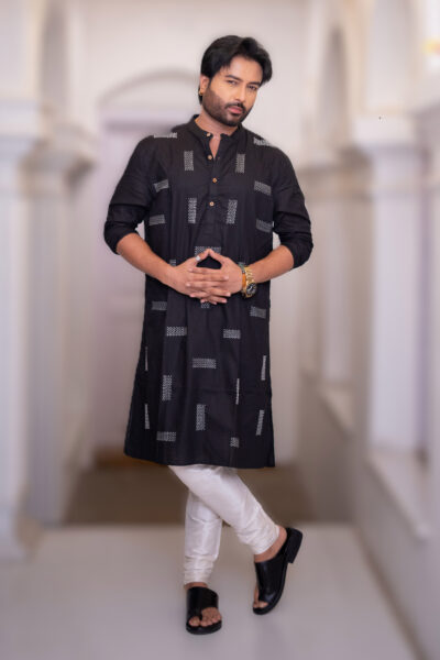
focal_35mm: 50
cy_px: 330
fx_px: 917
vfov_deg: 39.6
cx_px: 220
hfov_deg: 27.0
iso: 800
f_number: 1.8
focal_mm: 50
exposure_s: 1/320
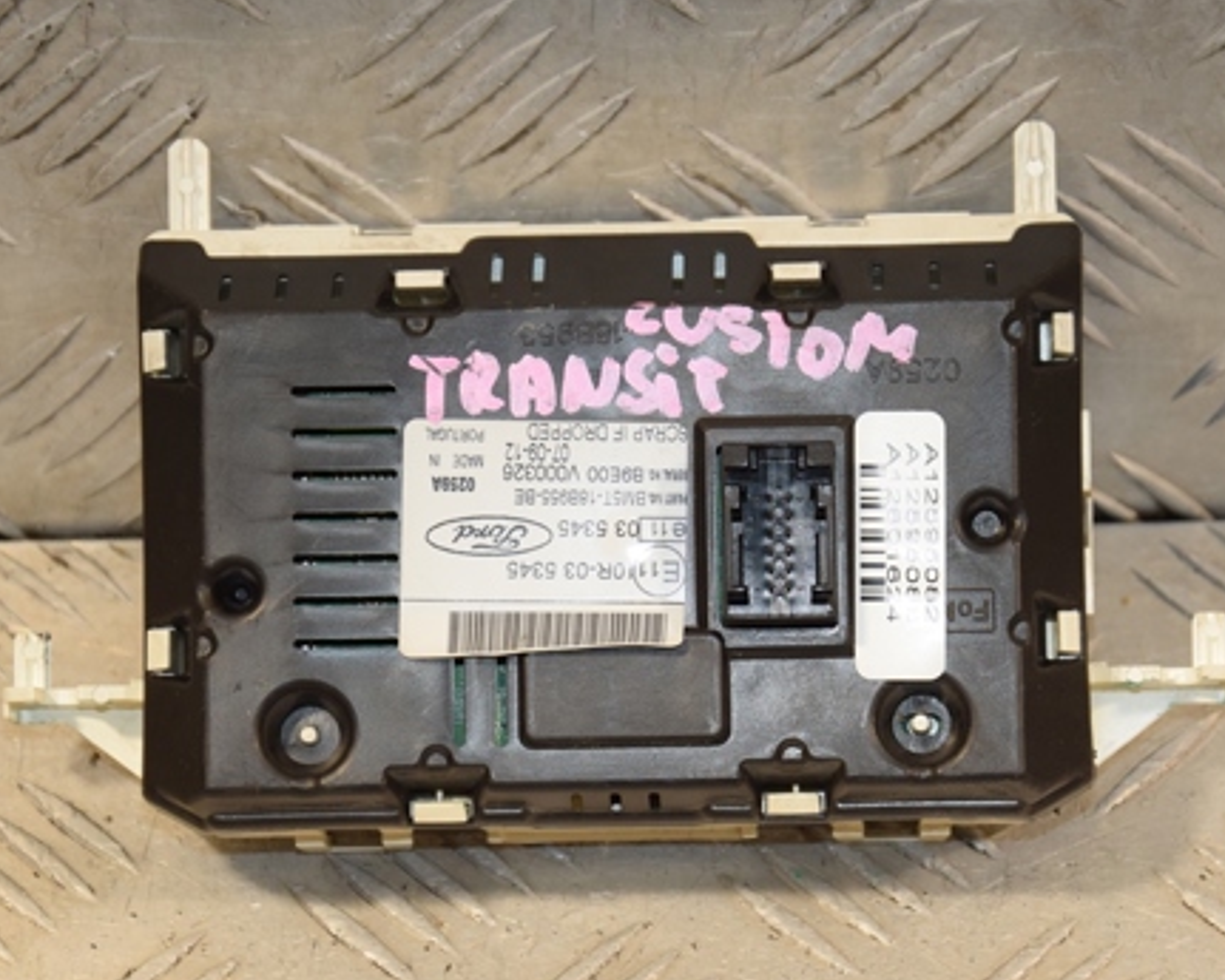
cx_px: 671
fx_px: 6056
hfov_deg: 11.5
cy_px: 508
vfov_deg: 9.3
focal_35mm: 167
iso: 800
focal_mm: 80
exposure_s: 1/200
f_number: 6.3
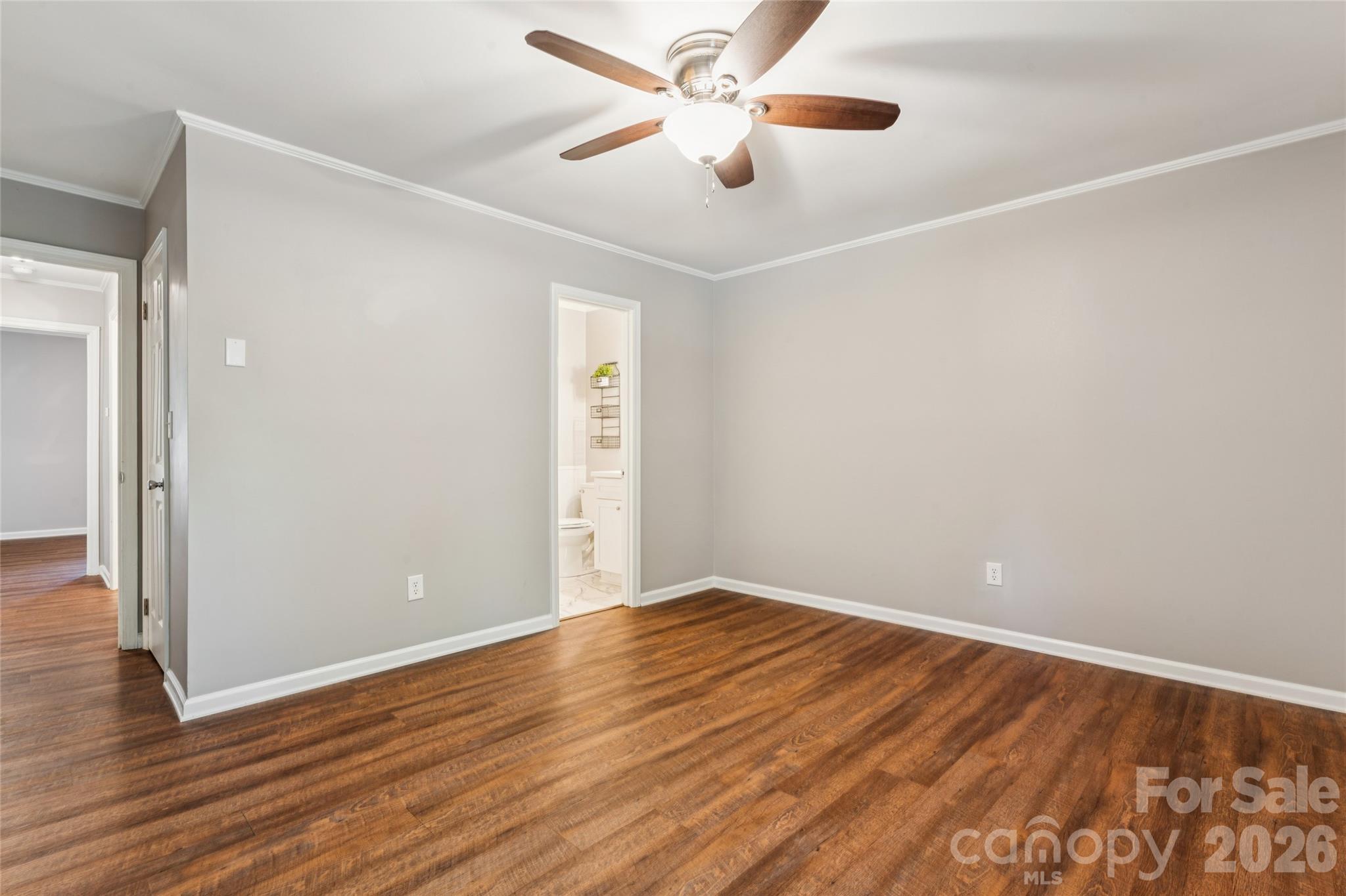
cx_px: 673
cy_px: 448
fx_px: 621
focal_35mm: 17
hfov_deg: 94.6
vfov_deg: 71.7
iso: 100
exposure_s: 5
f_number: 13
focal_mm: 16.6
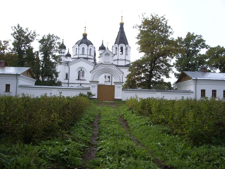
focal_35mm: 35
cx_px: 112
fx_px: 227
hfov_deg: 52.6
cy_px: 84
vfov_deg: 40.7
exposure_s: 1/320
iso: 80
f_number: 4.3
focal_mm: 5.8
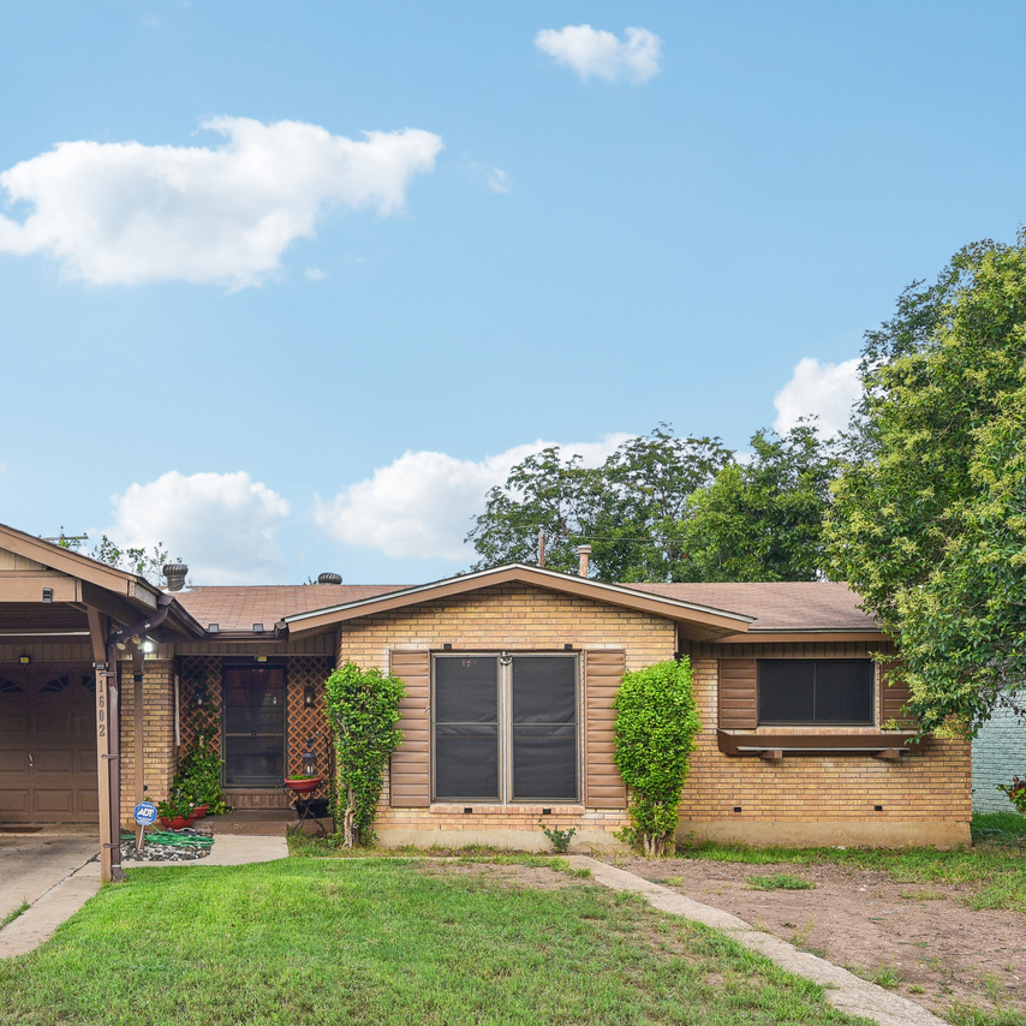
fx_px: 972
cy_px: 532
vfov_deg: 55.6
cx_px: 234
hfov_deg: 52.7
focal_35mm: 29
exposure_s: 1/60
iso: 400
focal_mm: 18
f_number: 8
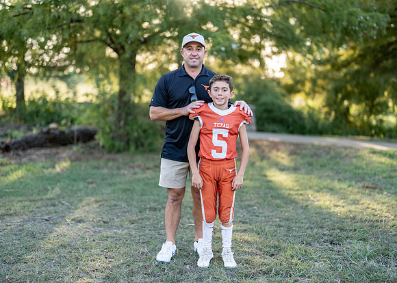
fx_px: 591
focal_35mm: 52
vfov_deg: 27.0
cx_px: 198
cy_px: 142
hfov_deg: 37.2
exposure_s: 1/640
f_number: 1.2
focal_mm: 50
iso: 100
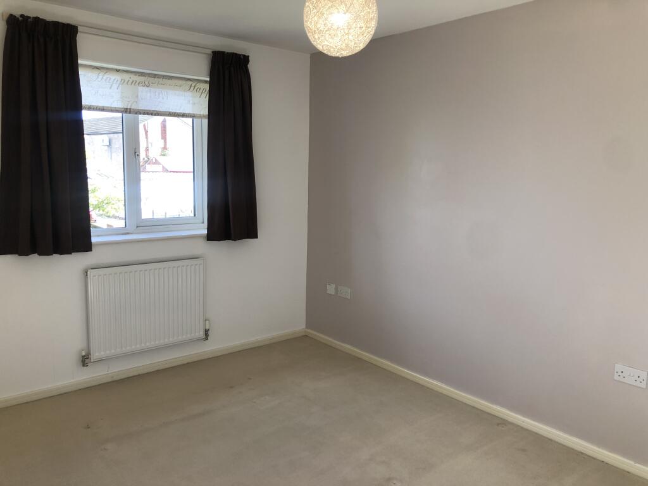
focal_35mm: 28
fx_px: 524
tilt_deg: -7.1
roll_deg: -0.7
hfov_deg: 63.4
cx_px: 324
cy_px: 243
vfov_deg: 49.7
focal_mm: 4
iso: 25
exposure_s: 1/111
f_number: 1.8
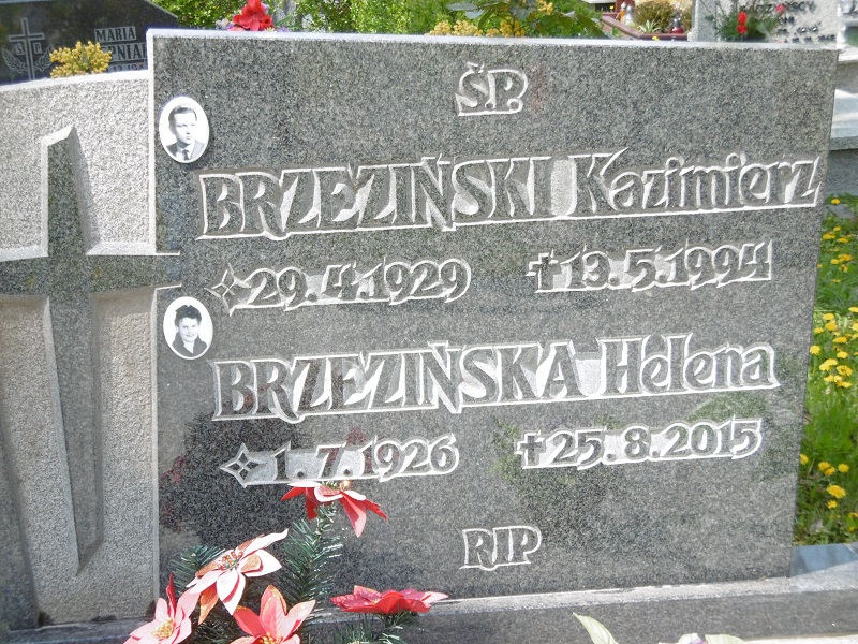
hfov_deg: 25.0
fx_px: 1933
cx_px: 429
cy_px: 322
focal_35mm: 78
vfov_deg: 18.9
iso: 100
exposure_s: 1/200
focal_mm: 14
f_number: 4.5
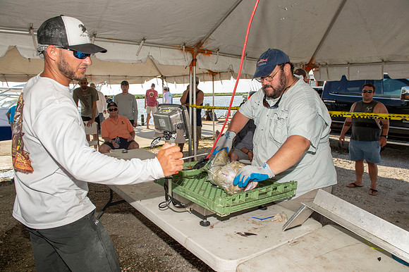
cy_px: 136
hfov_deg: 73.8
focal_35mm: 24
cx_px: 204
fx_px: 273
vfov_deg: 53.1
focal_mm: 24
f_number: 7.1
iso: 50
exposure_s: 1/125
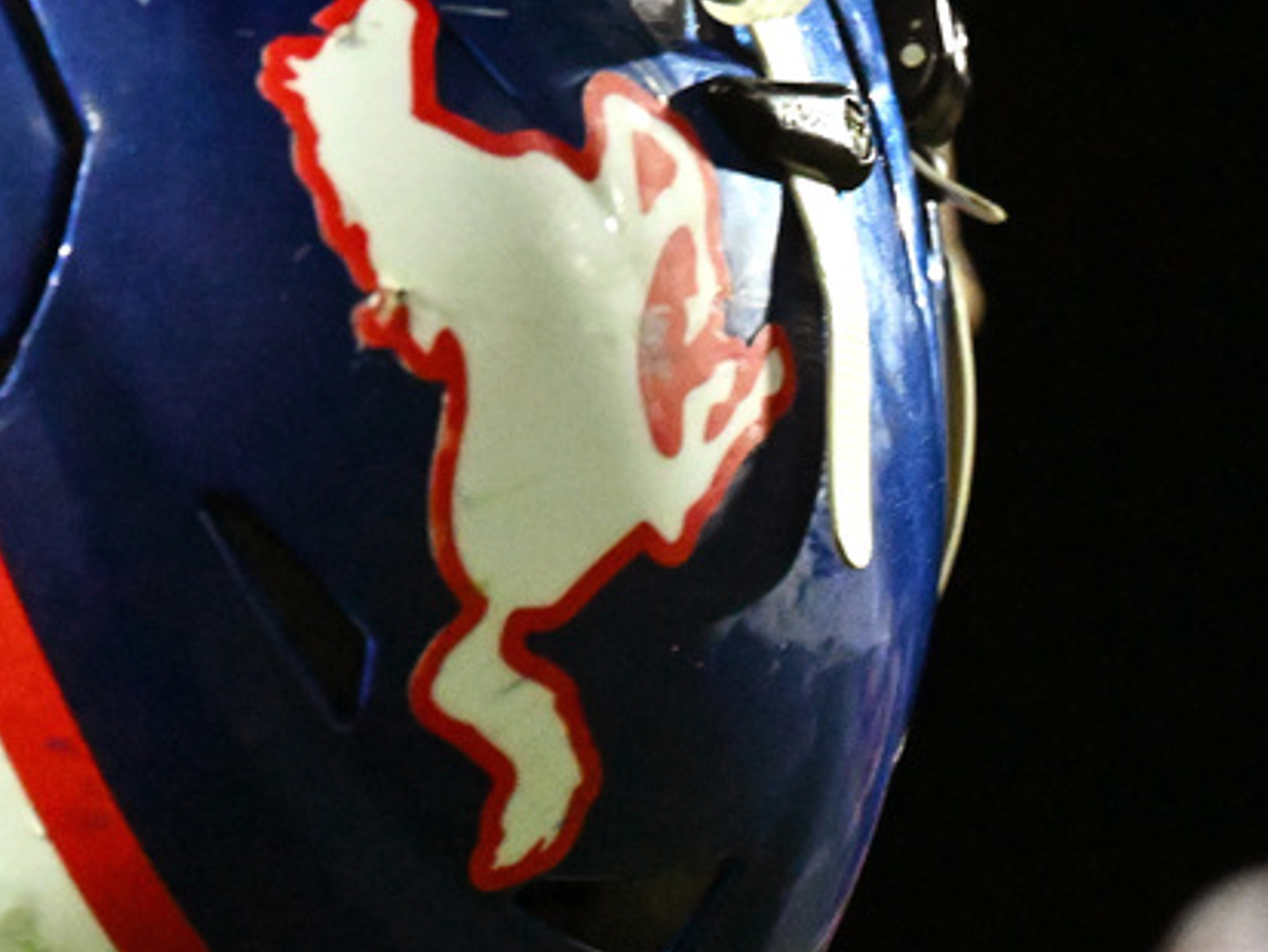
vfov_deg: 5.9
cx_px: 556
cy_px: 808
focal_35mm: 250
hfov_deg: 7.9
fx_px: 9160
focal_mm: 70
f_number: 2.8
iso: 10000
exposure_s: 1/1250
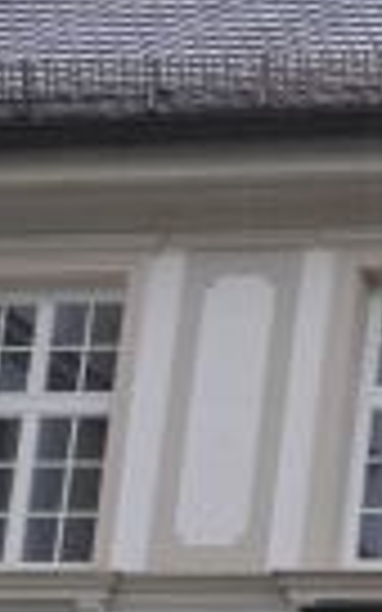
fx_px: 2698
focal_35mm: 162
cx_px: 1321
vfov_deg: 12.6
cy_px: 763
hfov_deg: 6.9
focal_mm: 18
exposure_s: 1/100
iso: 200
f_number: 10
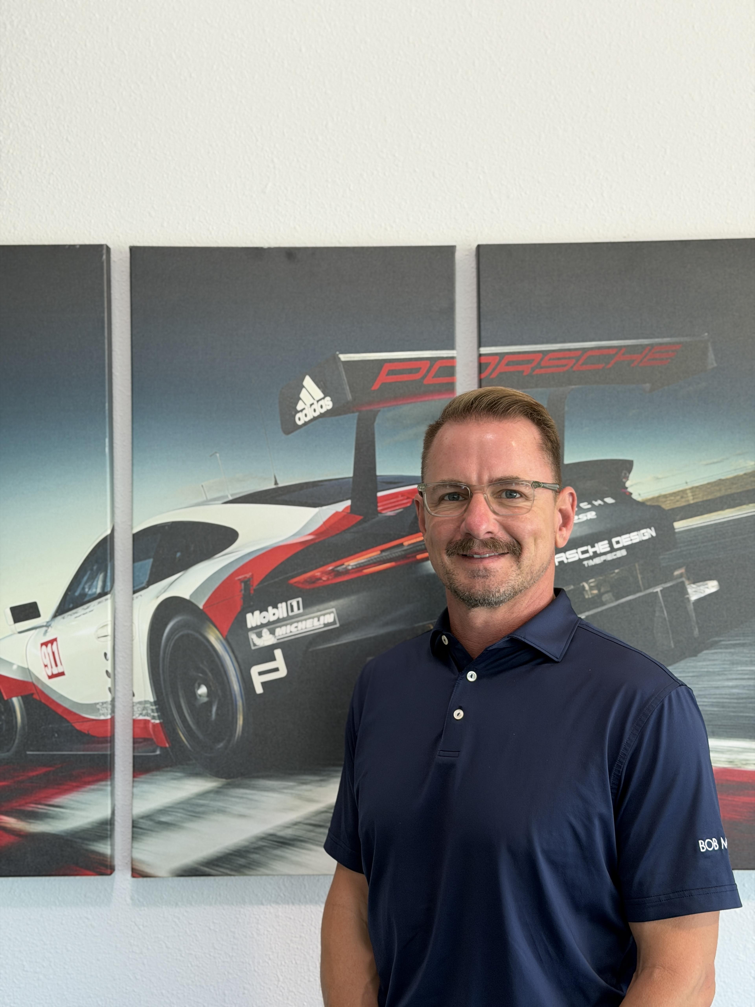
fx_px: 1396
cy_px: 504
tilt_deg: +1.9
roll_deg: +1.0
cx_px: 378
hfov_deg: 30.3
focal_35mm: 48
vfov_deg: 39.7
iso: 50
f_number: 1.78
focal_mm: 6.76
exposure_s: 1/60
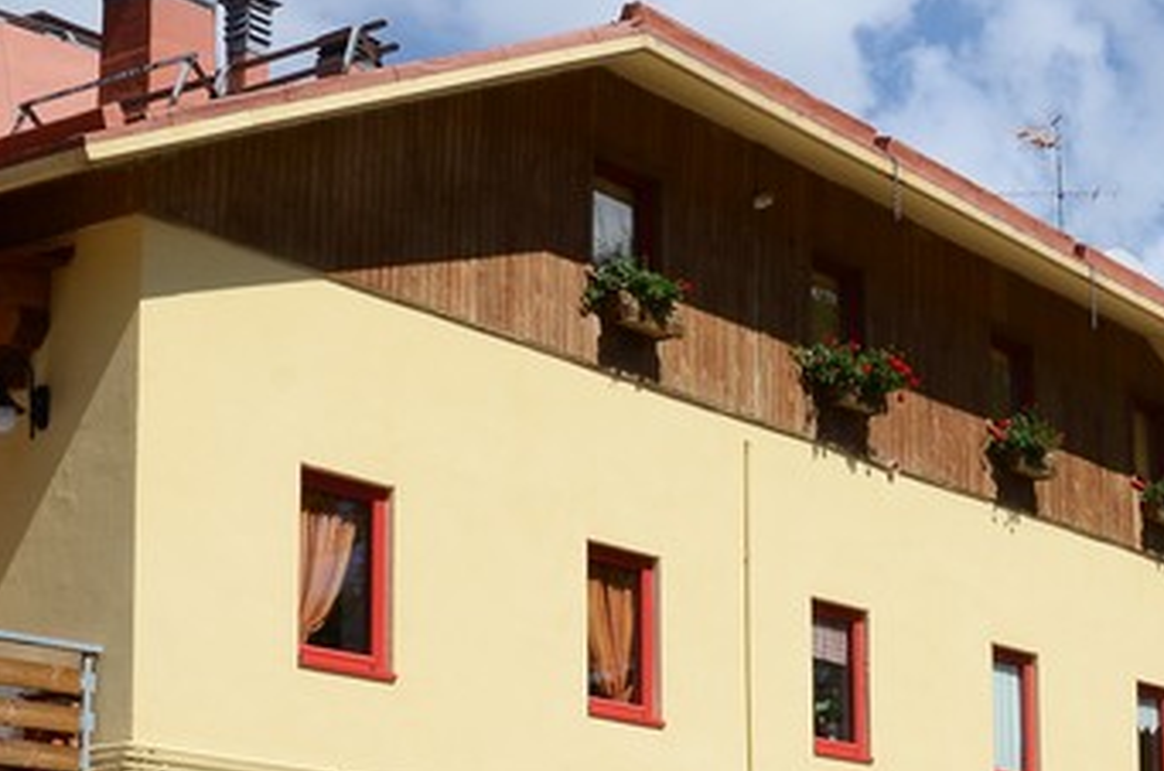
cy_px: 652
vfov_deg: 15.5
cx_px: 1041
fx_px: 2808
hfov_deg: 22.9
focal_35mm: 87
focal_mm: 22
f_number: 13
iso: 400
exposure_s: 1/640
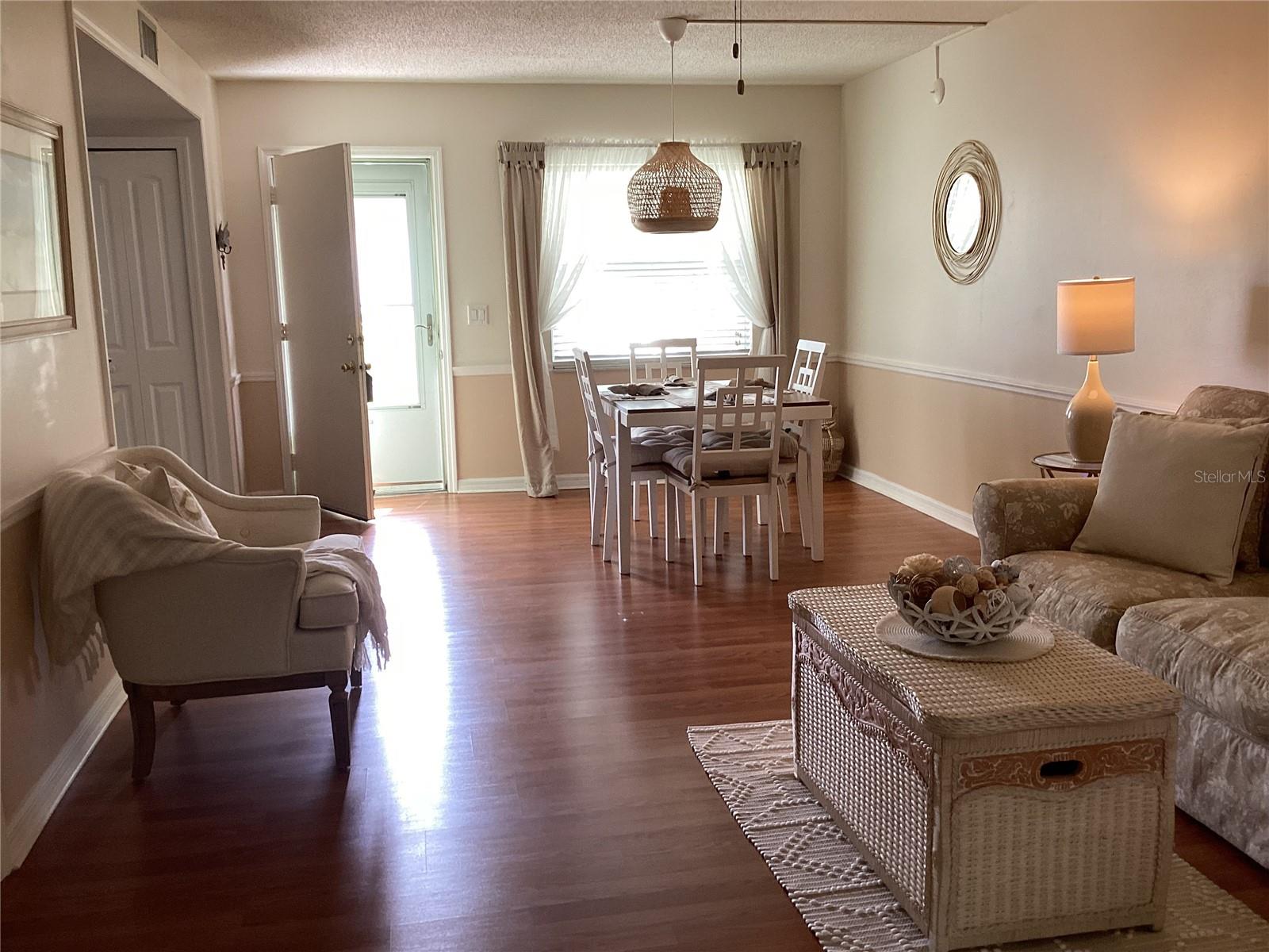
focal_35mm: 31
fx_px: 1136
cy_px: 476
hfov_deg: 58.4
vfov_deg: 45.4
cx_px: 634
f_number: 2.4
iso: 64
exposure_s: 1/50
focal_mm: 3.3
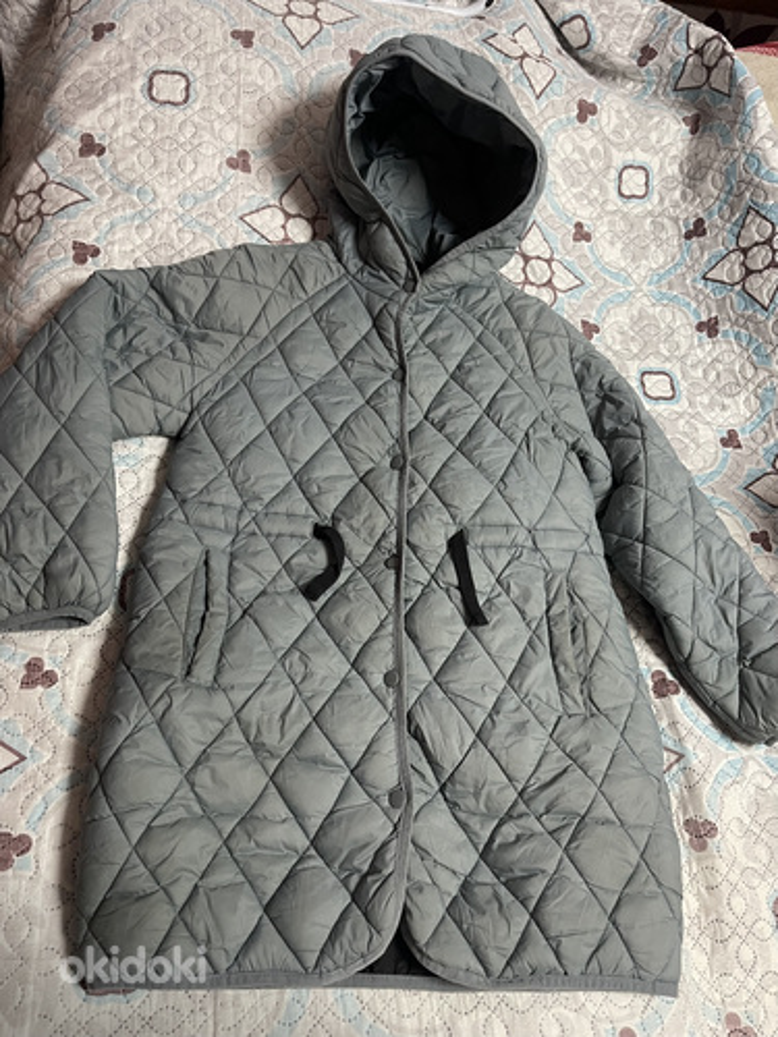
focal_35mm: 25
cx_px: 389
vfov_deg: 69.4
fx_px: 749
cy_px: 518
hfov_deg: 54.9
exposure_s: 1/50
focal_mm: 5.1
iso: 250
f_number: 1.6
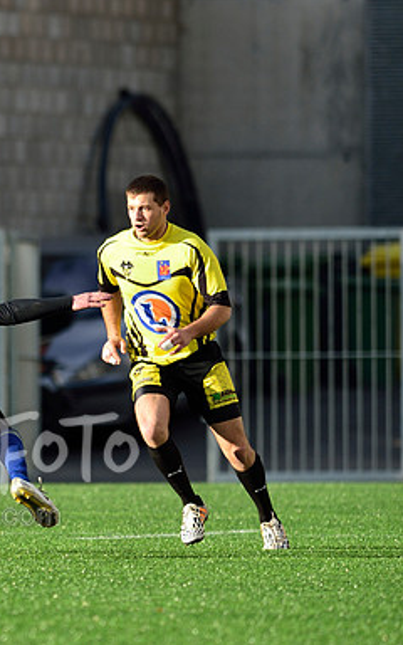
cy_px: 322
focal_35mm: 646
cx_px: -76
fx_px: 11352
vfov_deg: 3.3
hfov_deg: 2.0
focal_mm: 420
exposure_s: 1/1250
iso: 800
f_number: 5
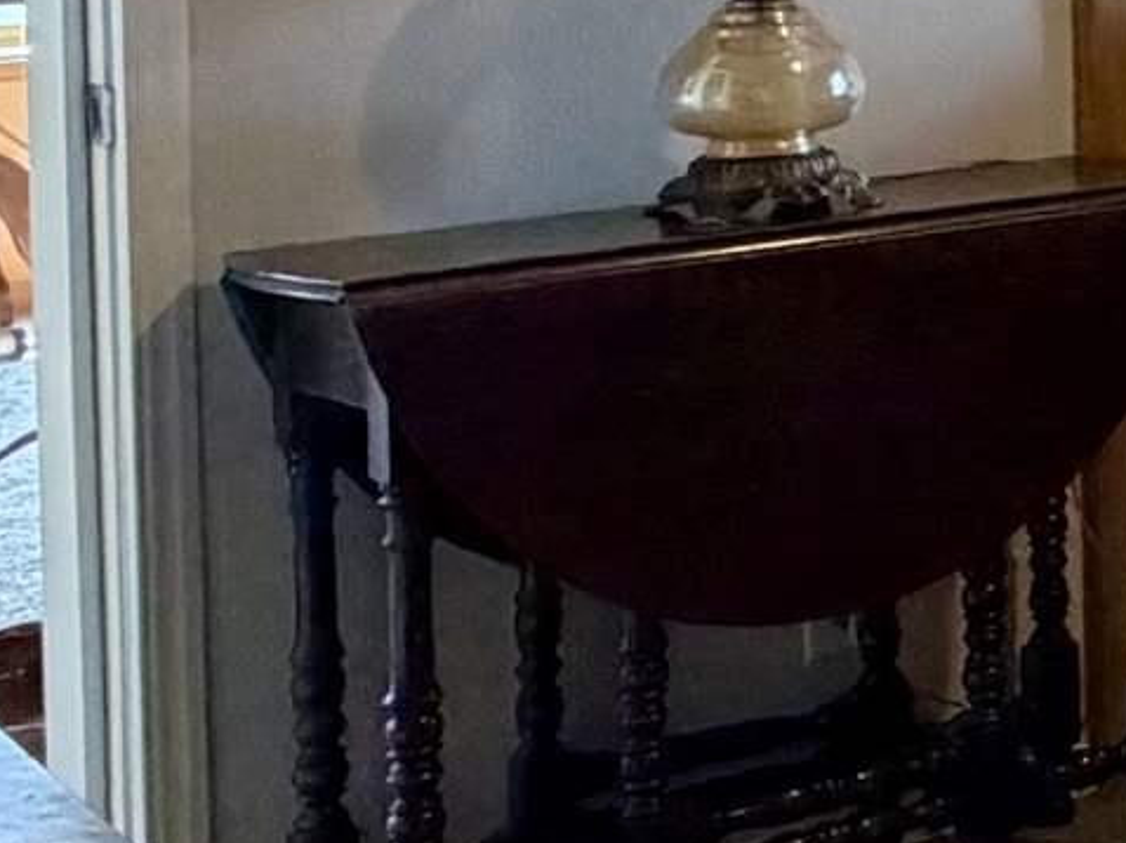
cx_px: 2591
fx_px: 2926
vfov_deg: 15.8
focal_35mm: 90
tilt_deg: -1.2
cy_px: -181
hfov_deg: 14.9
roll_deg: +0.3
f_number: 2.2
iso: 400
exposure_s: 1/60
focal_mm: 2.22
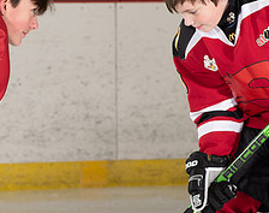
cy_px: 98
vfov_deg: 4.9
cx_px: -52
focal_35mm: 315
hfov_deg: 6.1
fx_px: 2496
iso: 500
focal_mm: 85
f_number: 5.6
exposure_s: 1/200
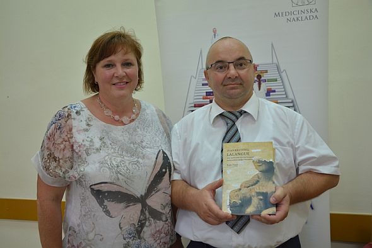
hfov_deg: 57.2
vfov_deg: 40.0
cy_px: 124
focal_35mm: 33
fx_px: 341
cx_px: 186
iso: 400
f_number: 4.5
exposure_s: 1/80
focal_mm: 22
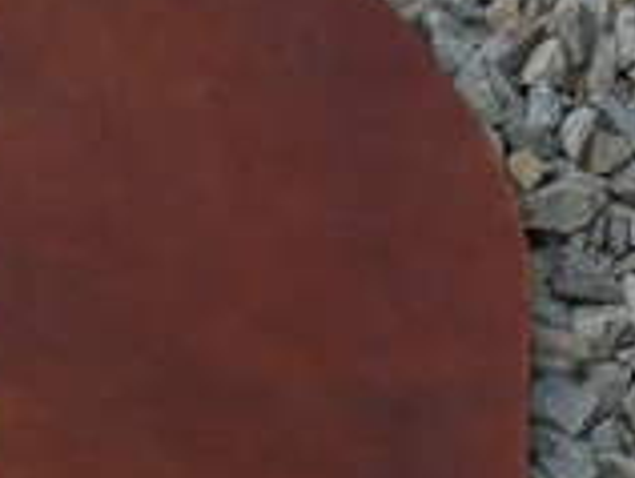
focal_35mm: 177
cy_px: 864
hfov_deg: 10.4
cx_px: -575
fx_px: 3252
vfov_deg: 8.1
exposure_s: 1/200
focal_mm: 7.4
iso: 100
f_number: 4.5
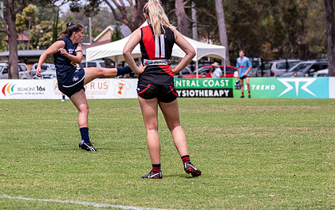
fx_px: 2357
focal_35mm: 258
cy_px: 110
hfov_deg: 8.1
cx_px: 154
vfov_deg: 5.1
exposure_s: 1/2500
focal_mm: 150
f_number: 6.3
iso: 800
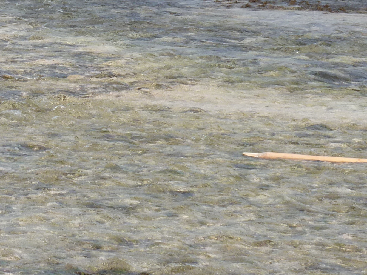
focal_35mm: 248
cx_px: -65
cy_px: -73
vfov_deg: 6.0
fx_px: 2629
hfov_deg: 7.9
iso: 80
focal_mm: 13.7
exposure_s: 1/400
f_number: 5
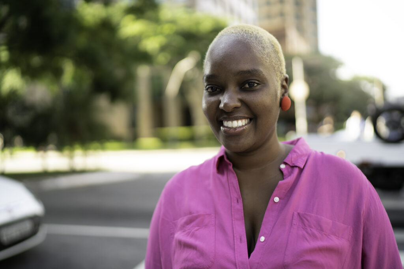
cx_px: 202
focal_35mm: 35
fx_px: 393
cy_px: 134
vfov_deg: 37.9
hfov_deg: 54.4
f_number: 1.4
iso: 250
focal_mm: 35
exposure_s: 1/1000
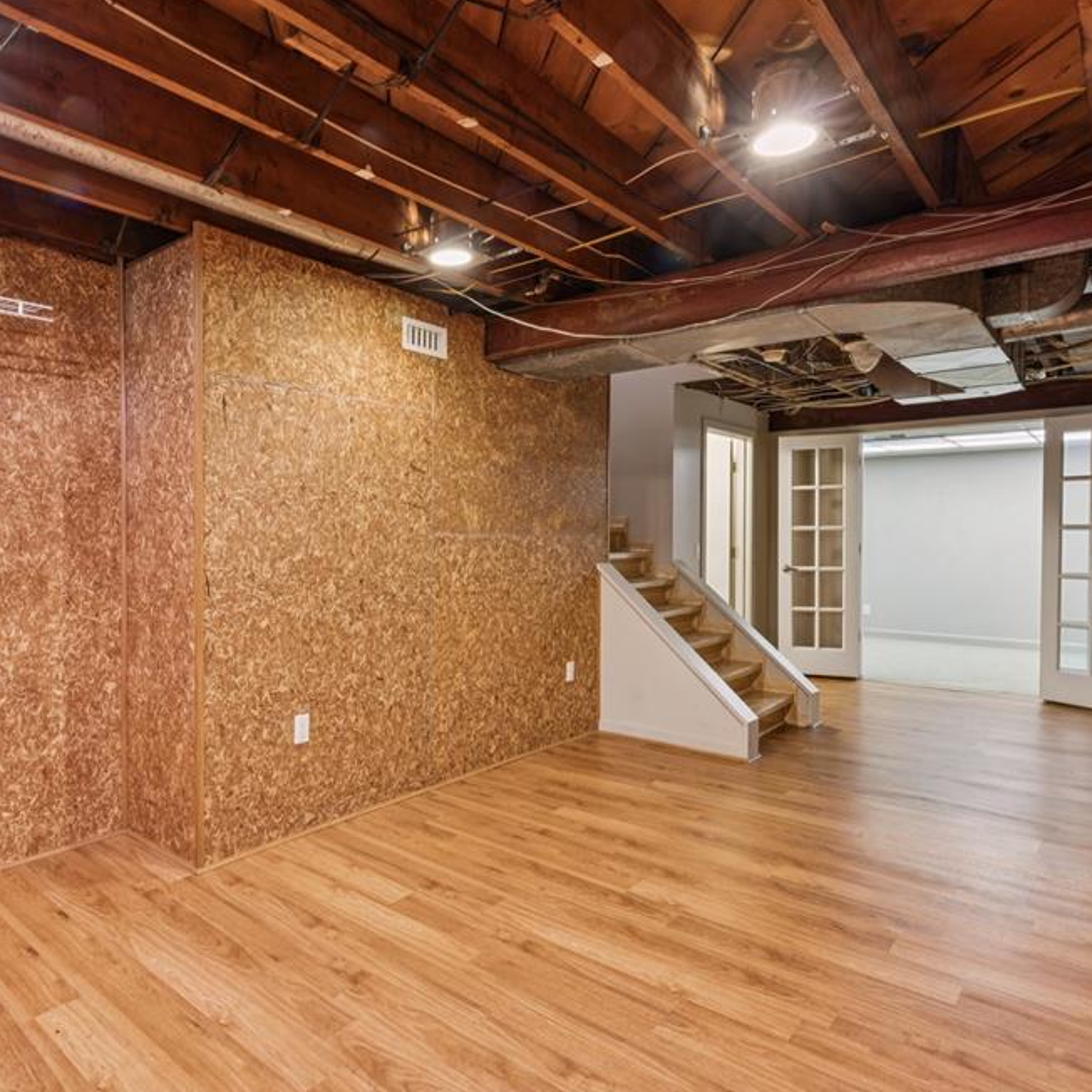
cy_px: 538
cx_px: 427
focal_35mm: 21
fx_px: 757
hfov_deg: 70.8
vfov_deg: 71.6
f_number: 13
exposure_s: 1.3
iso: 320
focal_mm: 15.9
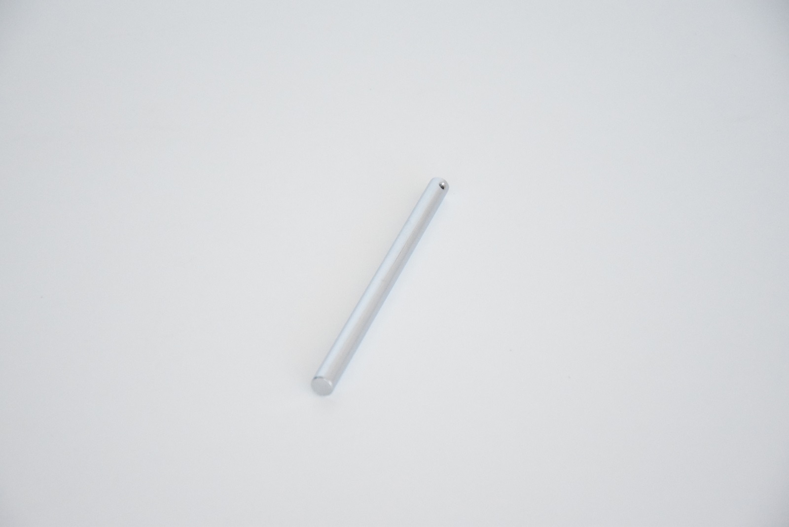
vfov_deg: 13.8
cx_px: 394
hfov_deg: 20.6
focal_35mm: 99
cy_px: 264
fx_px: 2171
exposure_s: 1/320
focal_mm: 66
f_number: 5.3
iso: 6400
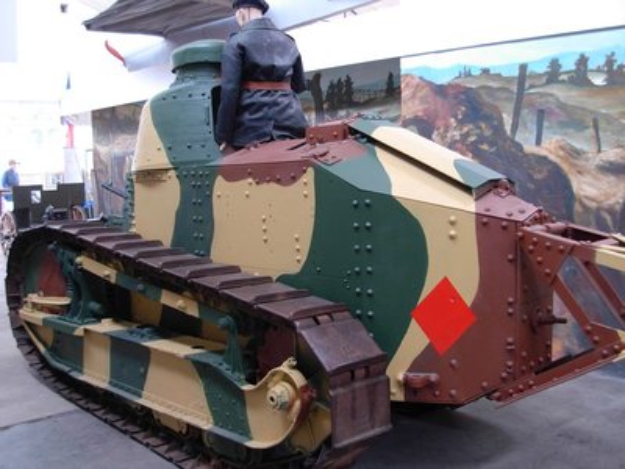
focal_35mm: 38
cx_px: 312
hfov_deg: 49.0
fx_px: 686
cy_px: 234
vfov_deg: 37.7
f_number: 2.9
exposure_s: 1/10.6
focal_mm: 6.3
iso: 79
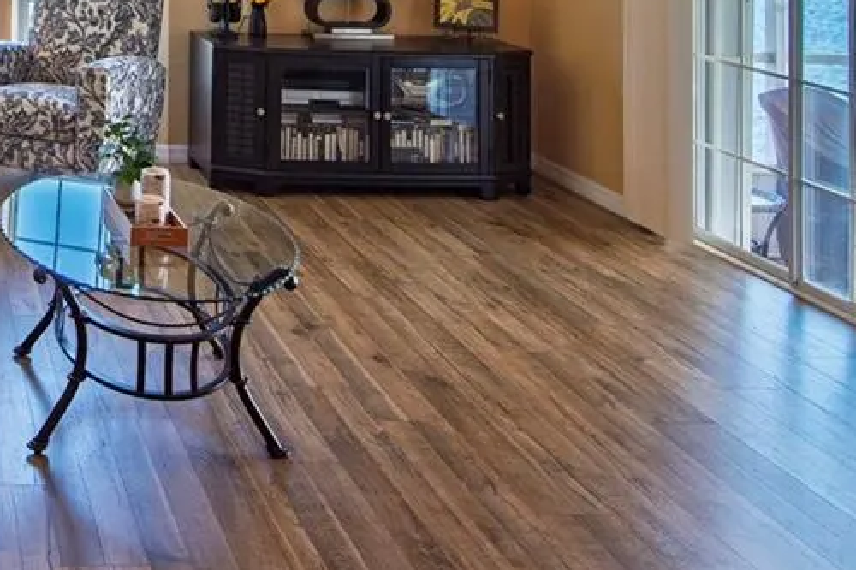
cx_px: -34
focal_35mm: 48
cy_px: -198
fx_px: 1141
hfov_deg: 36.2
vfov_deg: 24.1
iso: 100
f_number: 4.5
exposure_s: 1/80
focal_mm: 15
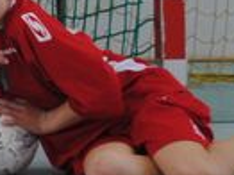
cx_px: -341
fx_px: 1911
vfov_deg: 5.1
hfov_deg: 6.6
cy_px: -187
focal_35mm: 283
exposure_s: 1/30
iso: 640
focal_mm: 32
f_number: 4.8
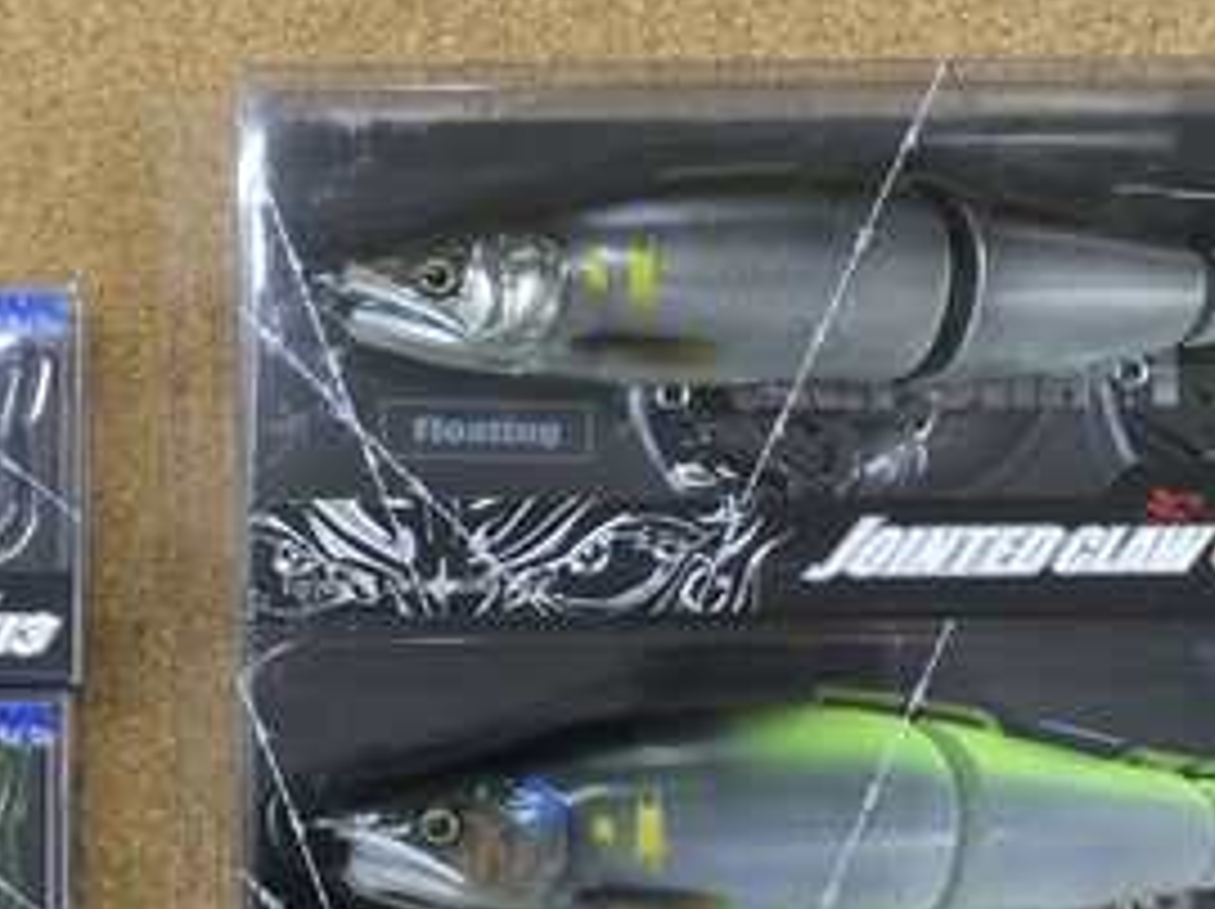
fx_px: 2420
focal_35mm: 69
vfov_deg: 21.2
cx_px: 338
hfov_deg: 27.9
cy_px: 634
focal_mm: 3.3
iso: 40
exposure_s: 1/30
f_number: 2.4
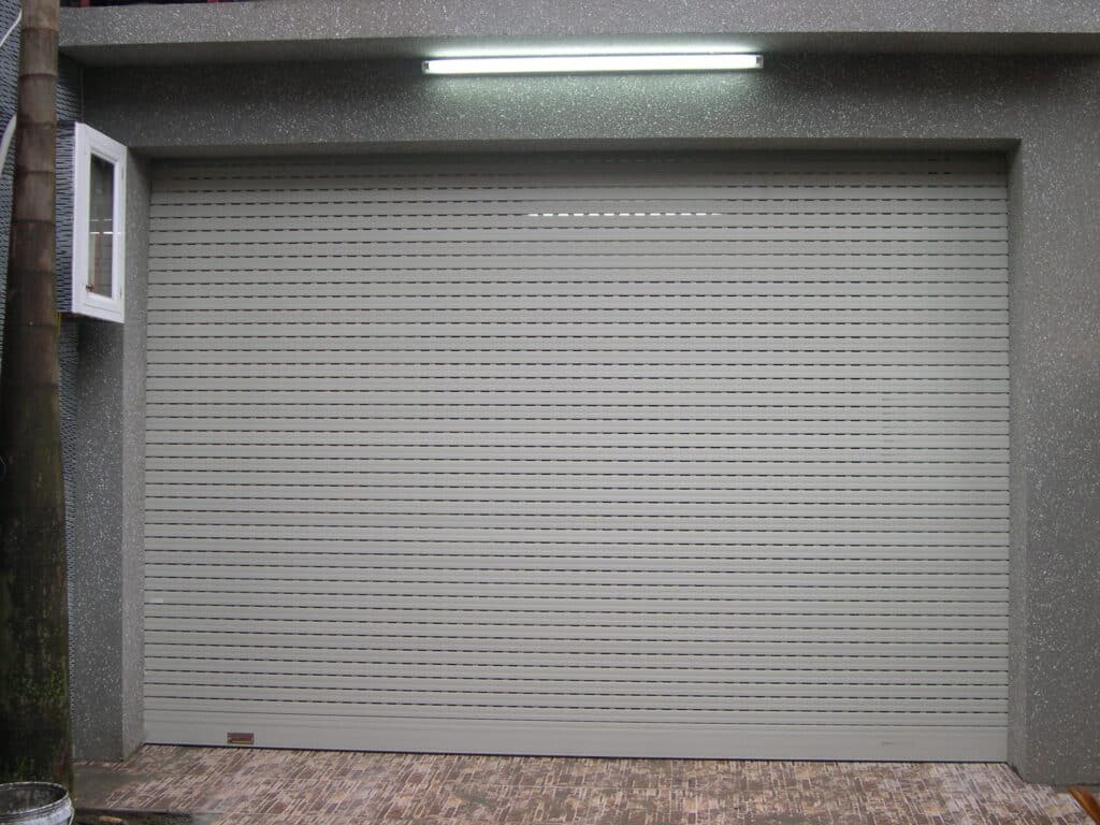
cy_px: 412
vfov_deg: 30.9
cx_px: 550
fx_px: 1494
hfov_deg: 40.4
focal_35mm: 47
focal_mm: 10.1
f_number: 3.1
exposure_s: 1/37.8
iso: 100
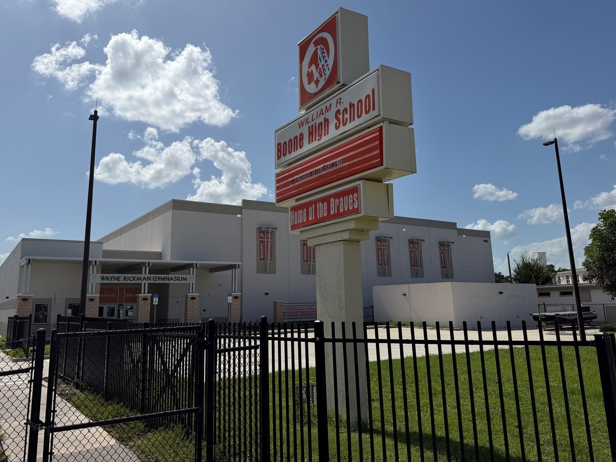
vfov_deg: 49.6
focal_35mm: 28
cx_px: 292
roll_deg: +1.8
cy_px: 197
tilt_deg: +11.4
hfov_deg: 63.4
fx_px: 498
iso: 80
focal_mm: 6.76
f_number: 1.78
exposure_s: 1/11905
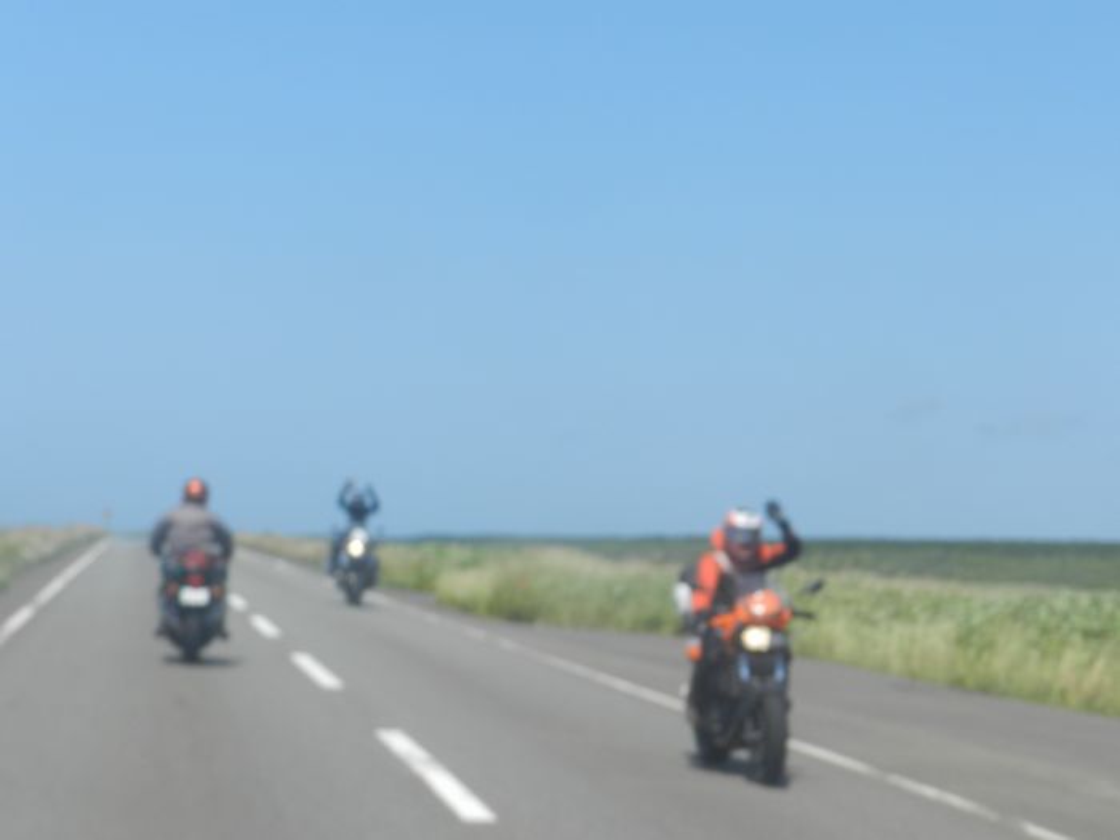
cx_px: 560
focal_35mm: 84
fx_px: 2718
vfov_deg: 17.6
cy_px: 420
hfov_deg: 23.3
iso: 160
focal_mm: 14.9
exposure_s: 1/800
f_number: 5
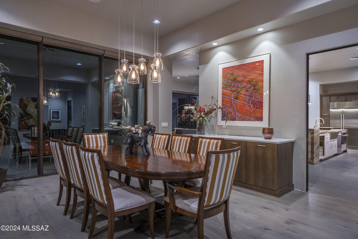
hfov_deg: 84.0
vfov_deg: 61.9
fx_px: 199
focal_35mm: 20
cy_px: 120
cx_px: 179
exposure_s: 1/10
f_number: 8
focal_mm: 20
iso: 200
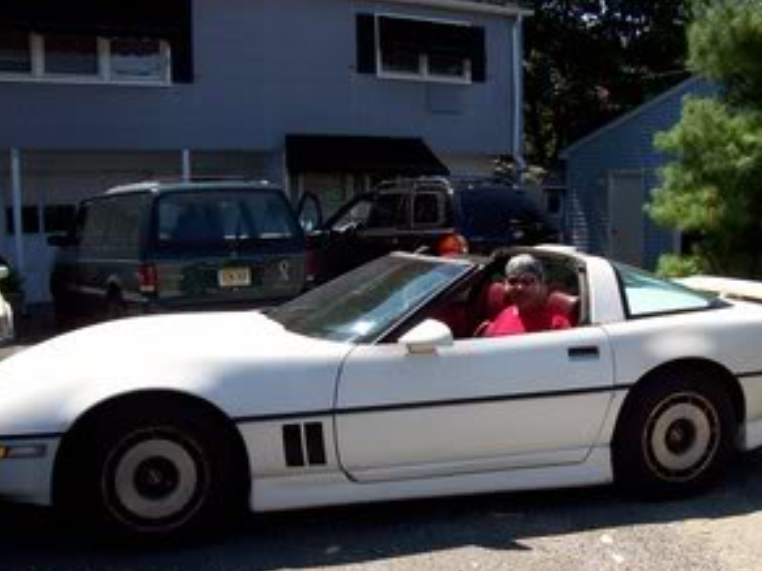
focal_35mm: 44
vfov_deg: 32.8
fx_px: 968
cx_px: 395
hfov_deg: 43.0
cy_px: 329
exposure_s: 1/471
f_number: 4.8
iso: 80
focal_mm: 6
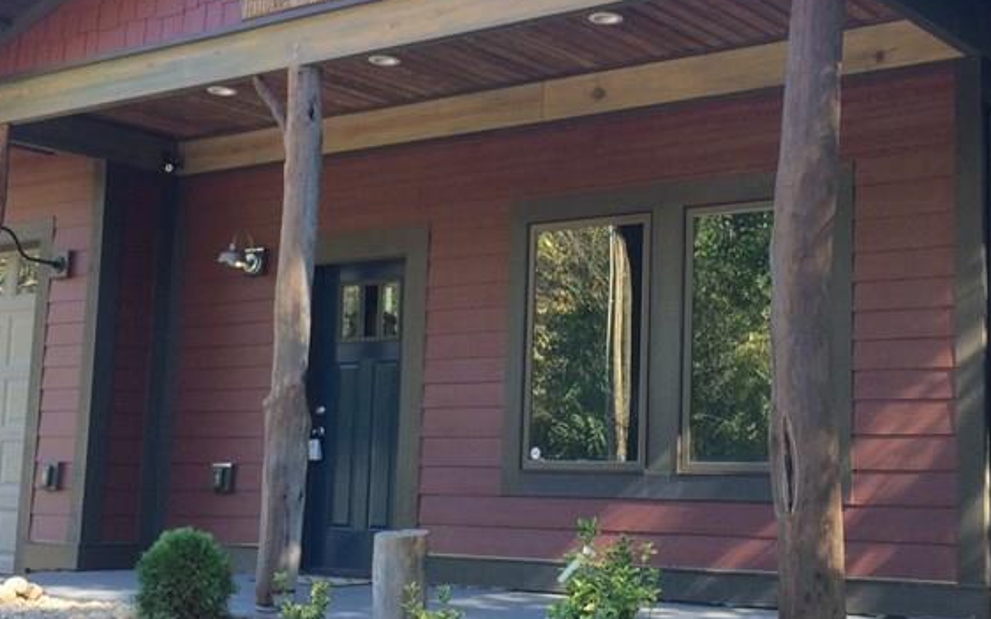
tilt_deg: +8.6
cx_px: 622
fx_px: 1512
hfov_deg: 36.1
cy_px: 286
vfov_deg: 23.1
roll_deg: -0.4
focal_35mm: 56
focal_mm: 4.15
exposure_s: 1/120
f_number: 2.2
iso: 50
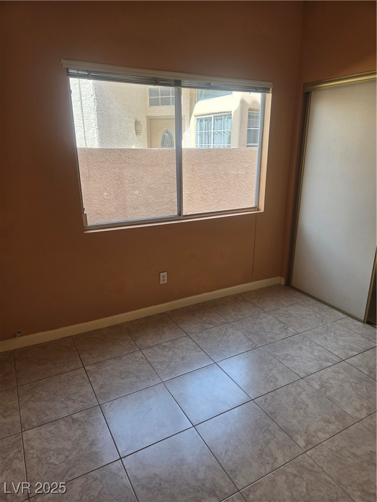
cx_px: 188
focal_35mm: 23
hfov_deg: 58.9
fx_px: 334
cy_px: 251
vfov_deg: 73.9
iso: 40
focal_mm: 5.4
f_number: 1.8
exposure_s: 1/120
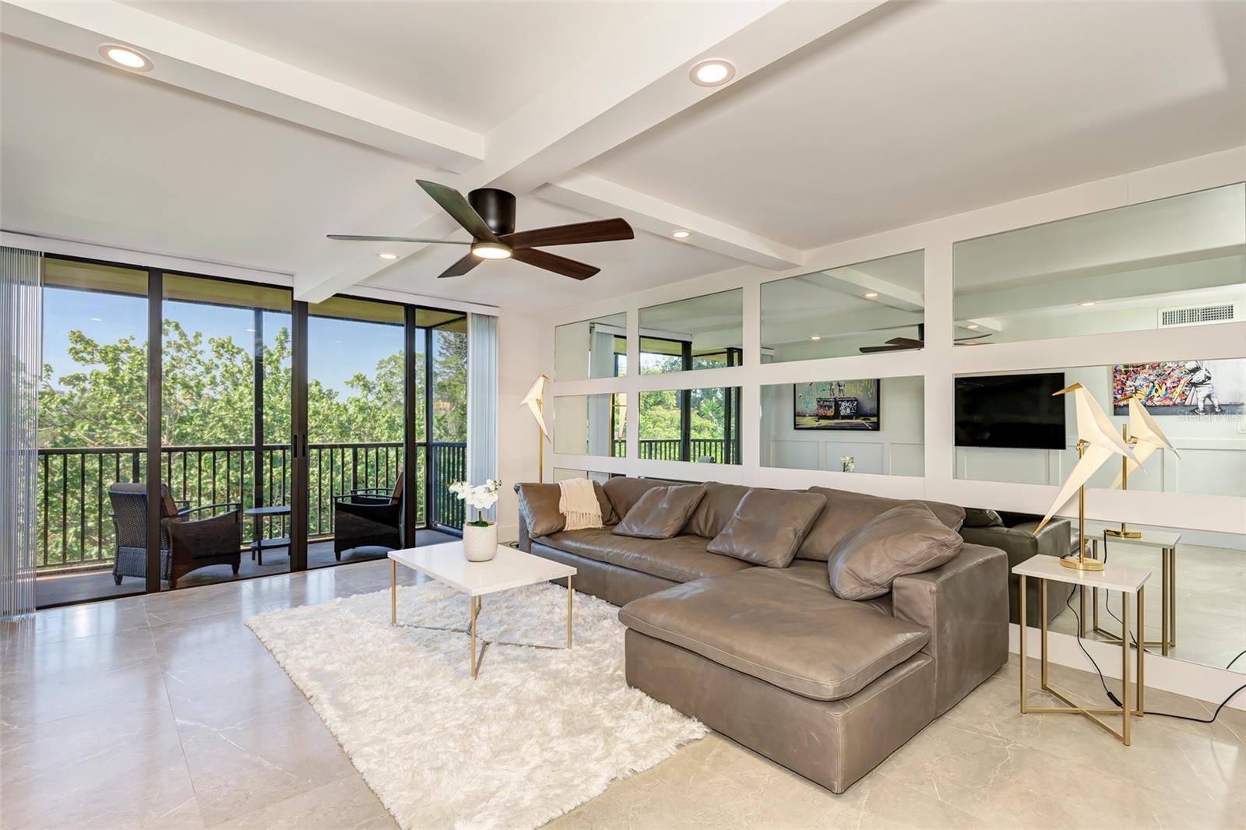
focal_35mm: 17
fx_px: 588
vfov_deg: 70.4
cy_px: 415
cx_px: 623
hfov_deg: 93.3
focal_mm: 17
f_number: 6.3
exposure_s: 1/13
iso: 100
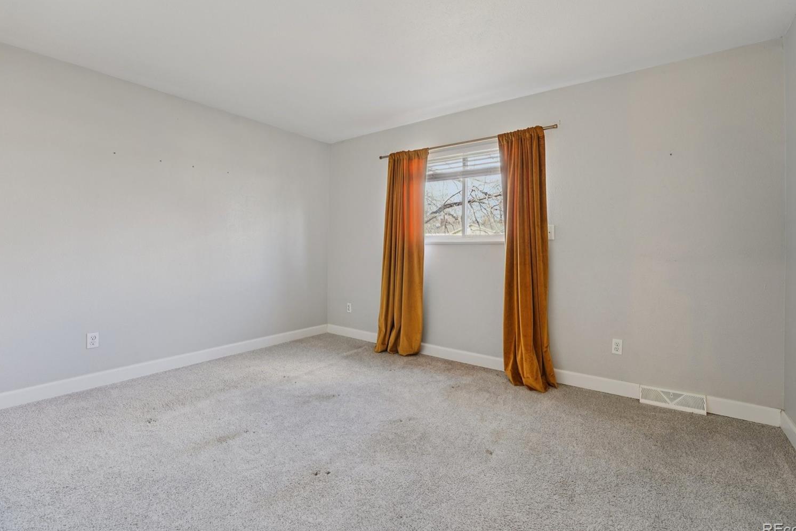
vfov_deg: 77.3
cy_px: 256
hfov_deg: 100.3
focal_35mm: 15
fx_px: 332
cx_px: 422
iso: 400
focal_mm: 14
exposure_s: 1/10
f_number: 8
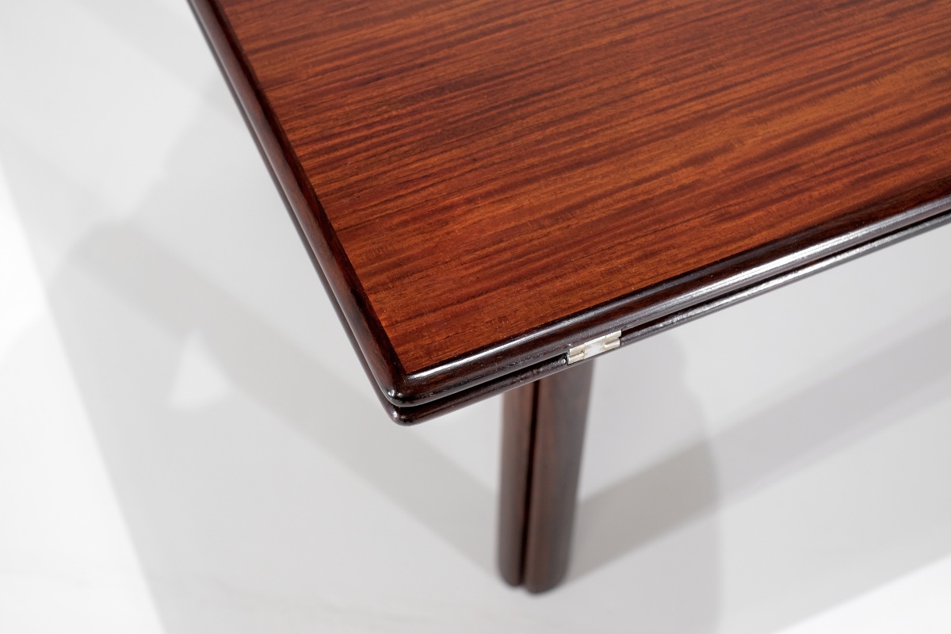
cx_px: 476
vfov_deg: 25.5
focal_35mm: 53
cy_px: 317
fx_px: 1400
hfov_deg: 37.5
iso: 800
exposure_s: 1/100
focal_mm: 35
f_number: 3.6
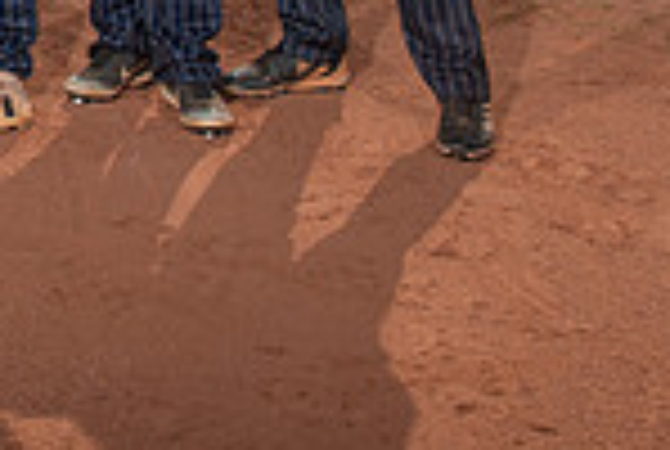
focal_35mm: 117
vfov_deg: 11.1
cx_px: -455
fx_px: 2182
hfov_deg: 15.5
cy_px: -322
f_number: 10
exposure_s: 1/250
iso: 320
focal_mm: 29
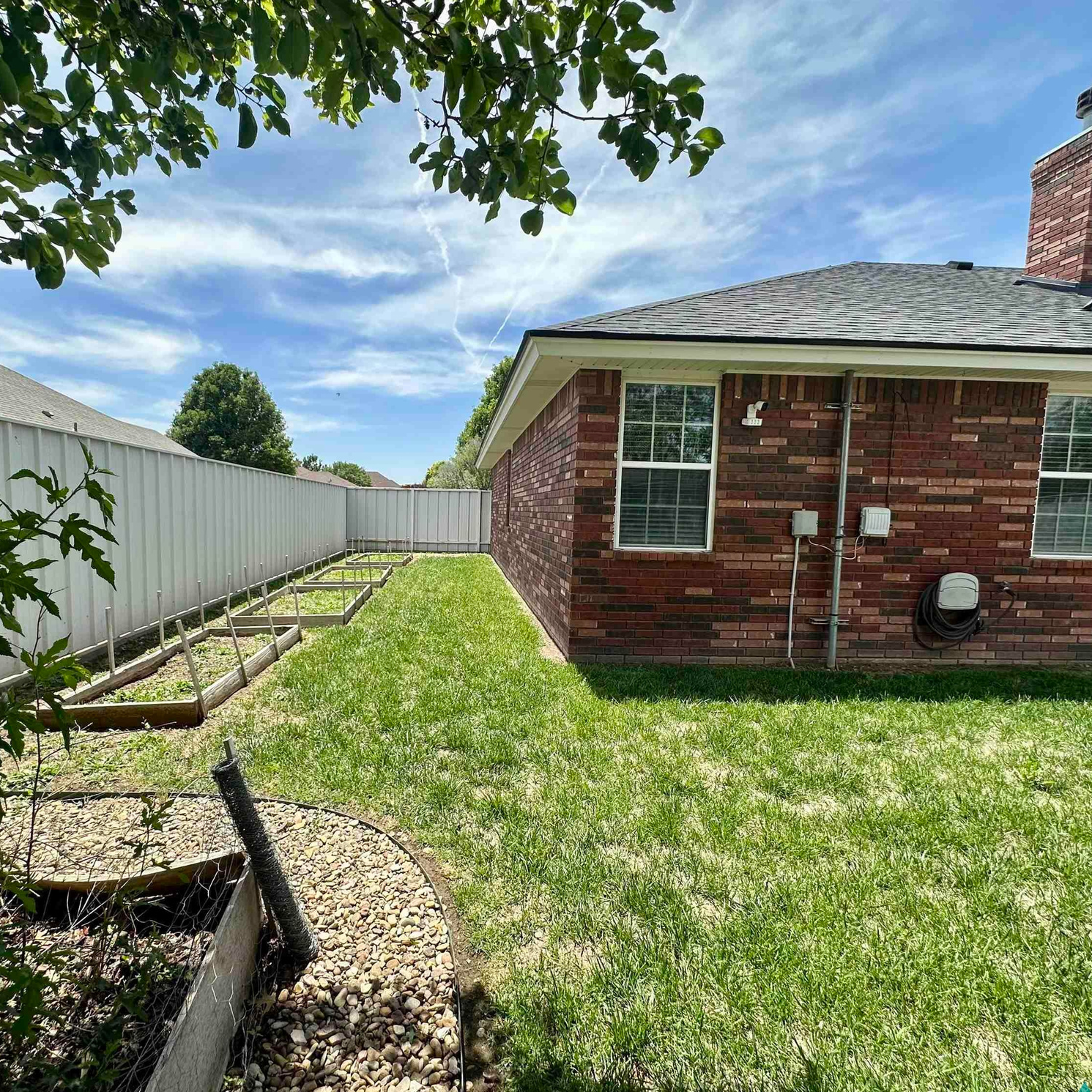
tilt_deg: -4.9
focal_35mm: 17
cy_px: 562
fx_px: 607
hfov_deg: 83.5
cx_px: 473
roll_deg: -1.4
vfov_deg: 83.9
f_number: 2.2
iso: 50
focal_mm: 2.22
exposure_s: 1/1366
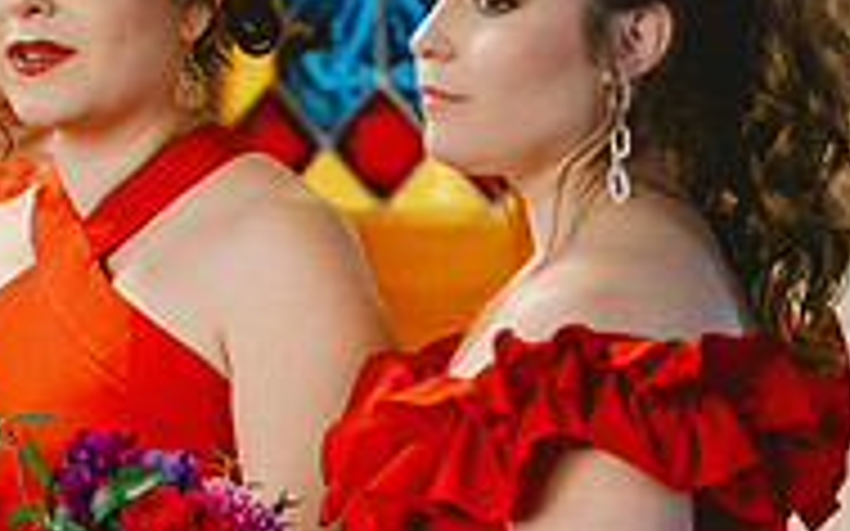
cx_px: 243
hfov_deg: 4.3
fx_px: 11324
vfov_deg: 2.7
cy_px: 421
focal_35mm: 489
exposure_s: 1/125
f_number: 2.8
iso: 3200
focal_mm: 156
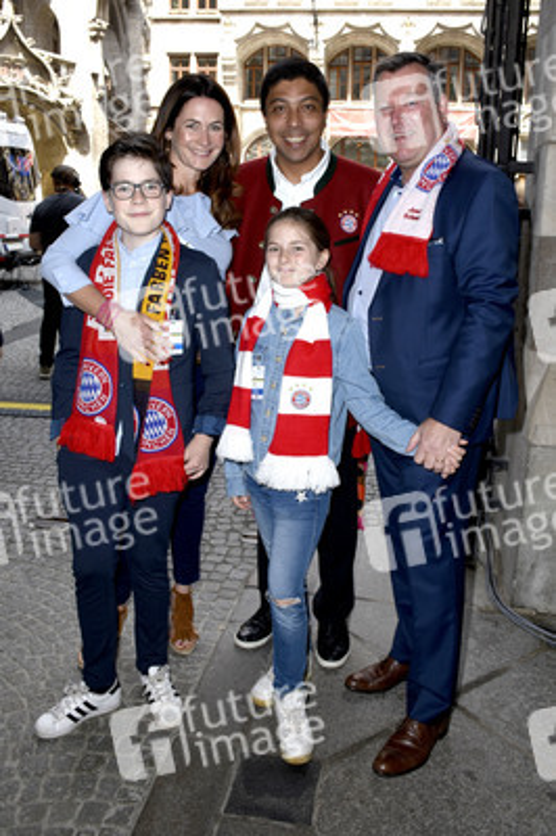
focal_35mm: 30
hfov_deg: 43.5
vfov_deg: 62.0
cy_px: 418
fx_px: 696
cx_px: 278
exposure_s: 1/160
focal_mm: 20
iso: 200
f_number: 6.3
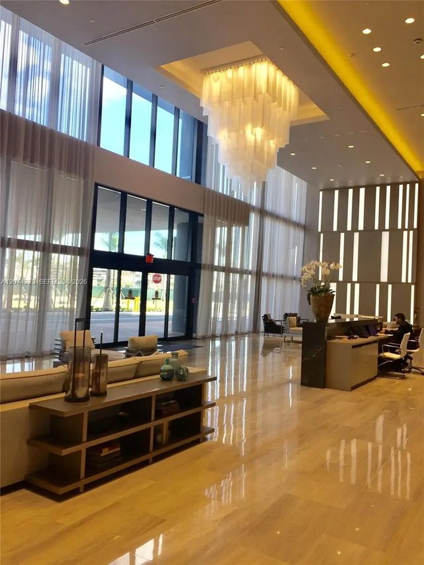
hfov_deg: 48.2
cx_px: 212
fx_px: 473
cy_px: 282
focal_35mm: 29
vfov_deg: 61.7
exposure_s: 1/120
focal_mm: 4.15
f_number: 2.2
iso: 40
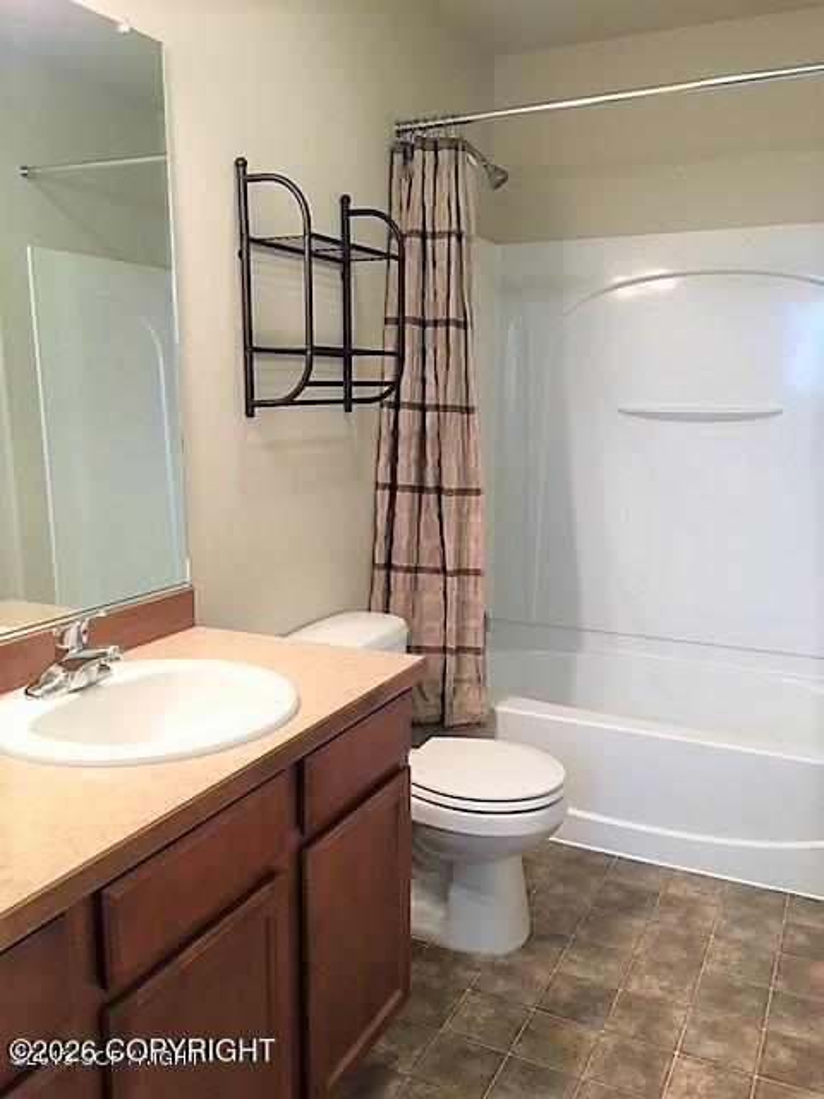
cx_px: 412
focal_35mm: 29
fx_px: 920
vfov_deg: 61.7
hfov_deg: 48.2
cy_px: 550
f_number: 2.2
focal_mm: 4.15
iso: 80
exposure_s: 1/30
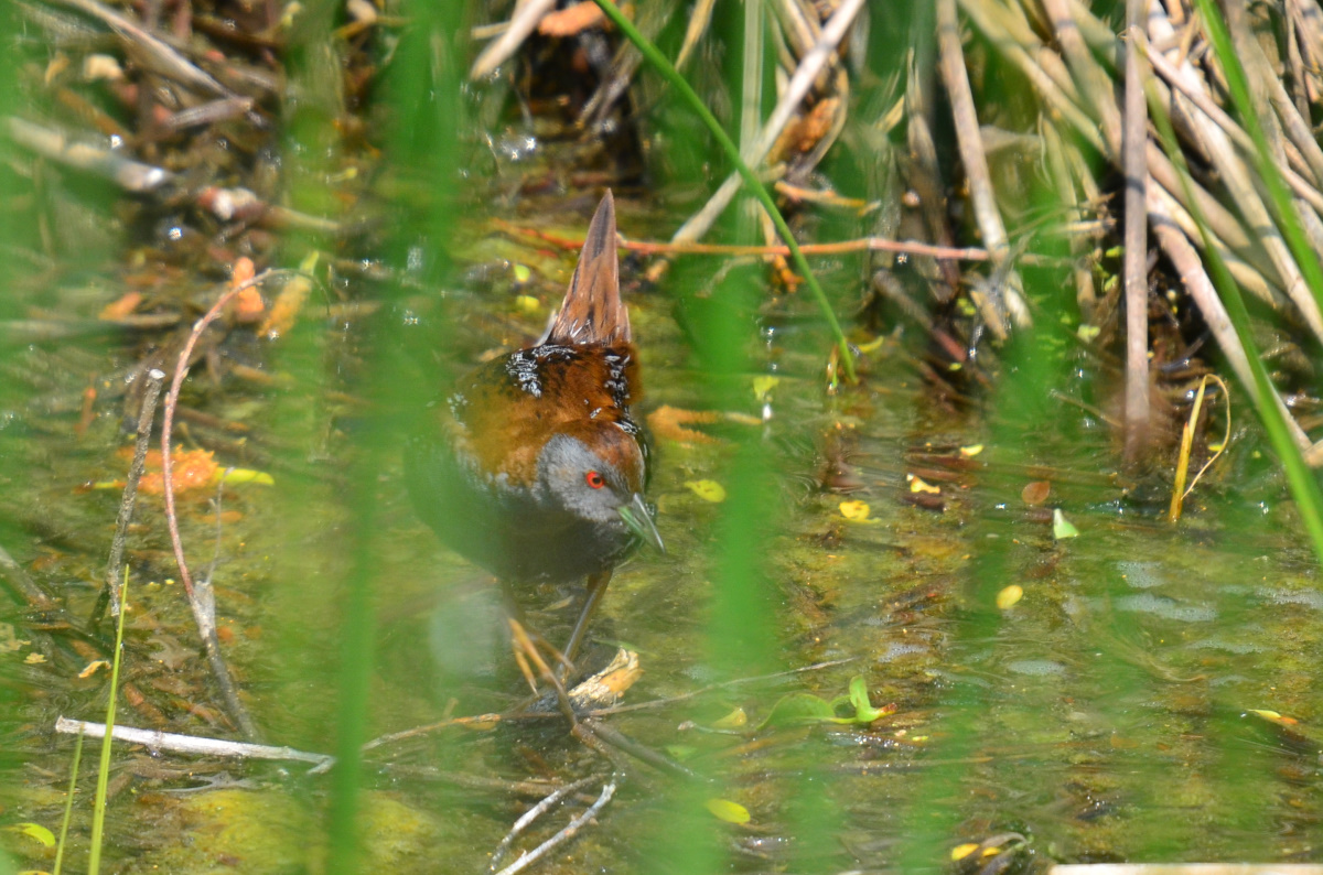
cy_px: 438
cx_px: 662
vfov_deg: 2.2
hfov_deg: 3.3
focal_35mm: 630
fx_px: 23097
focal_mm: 420
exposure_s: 1/500
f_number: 8
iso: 400
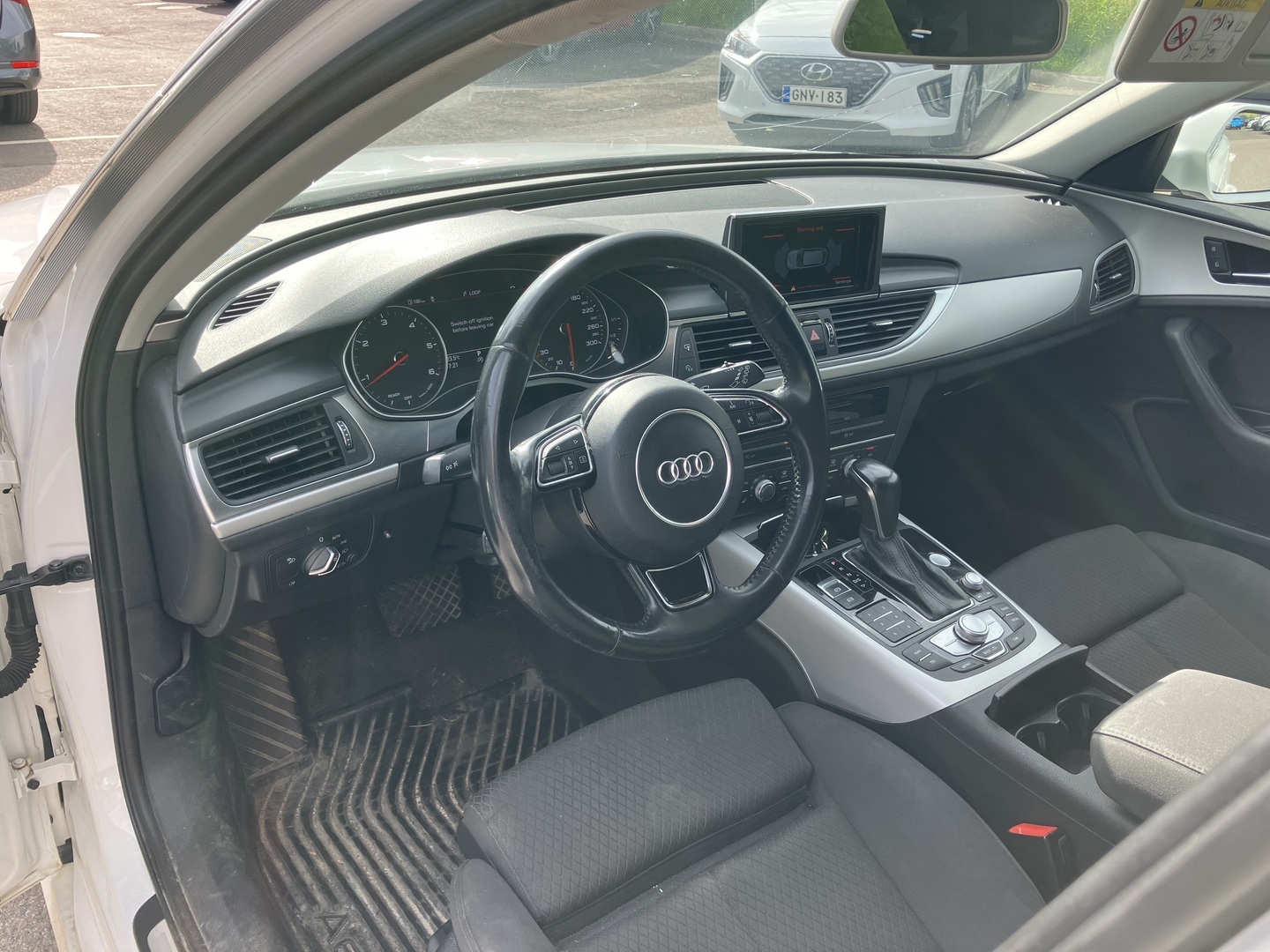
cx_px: 635
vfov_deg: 49.7
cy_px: 476
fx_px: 1027
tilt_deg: -26.2
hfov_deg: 63.4
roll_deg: -0.1
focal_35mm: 28
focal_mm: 3.99
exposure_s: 1/315
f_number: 1.8
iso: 32
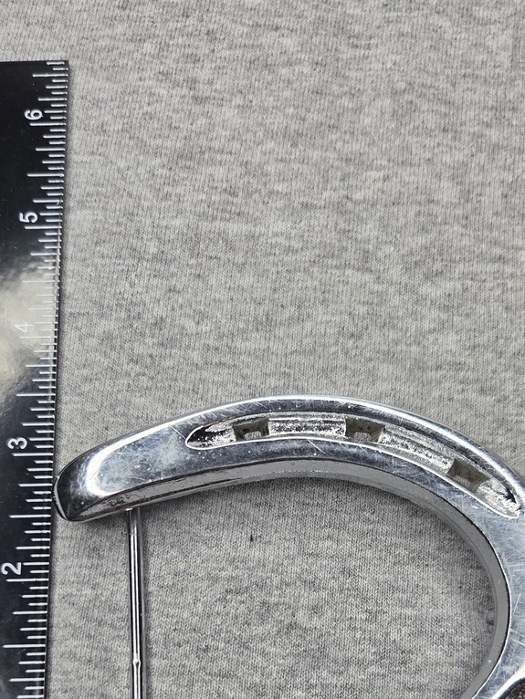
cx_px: 298
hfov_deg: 35.9
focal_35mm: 40
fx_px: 808
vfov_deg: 43.7
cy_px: 595
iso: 80
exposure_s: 1/571
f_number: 1.8
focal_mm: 5.4
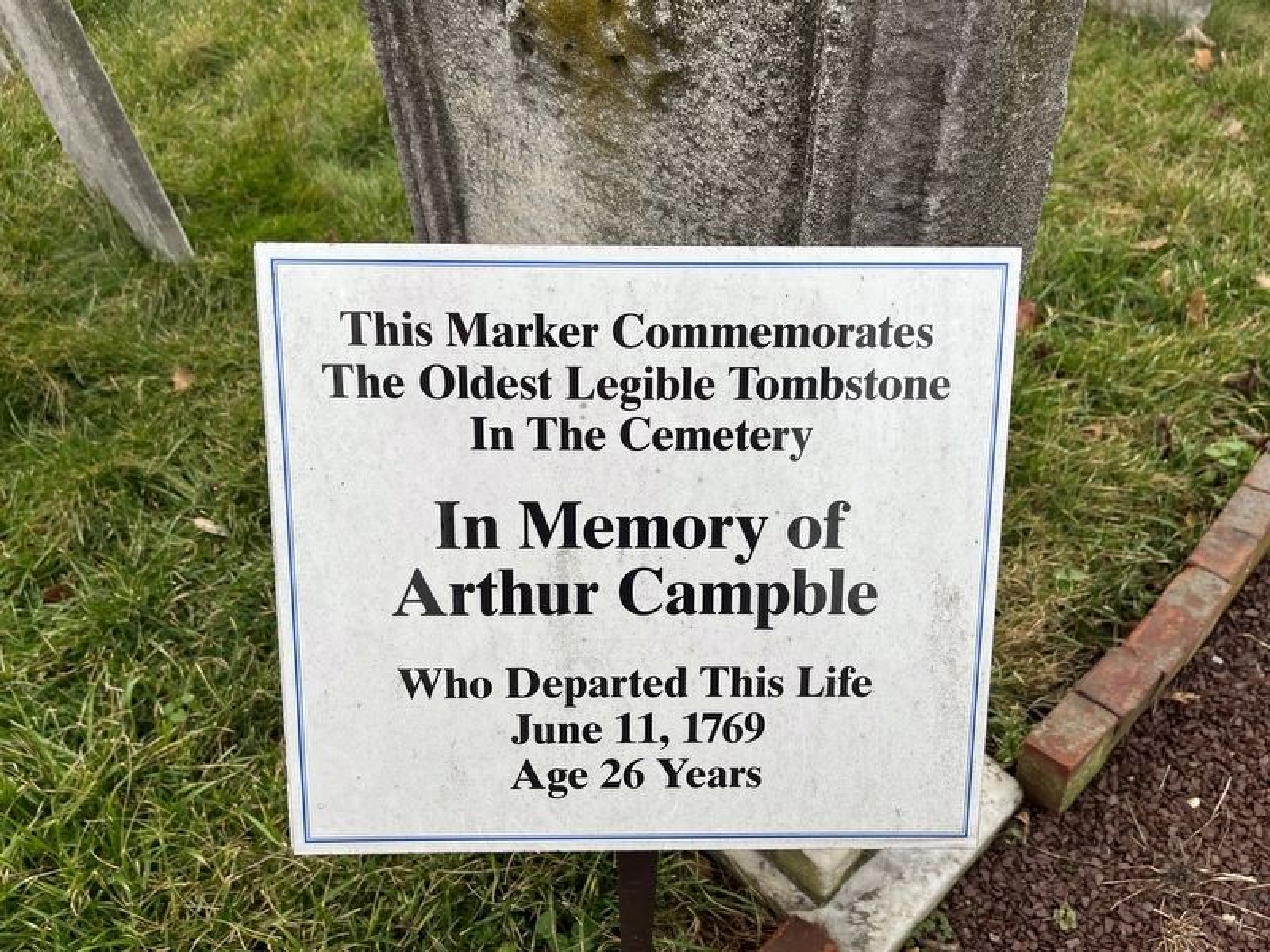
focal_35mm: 26
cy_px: 476
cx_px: 635
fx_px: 954
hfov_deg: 67.3
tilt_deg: -44.7
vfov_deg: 53.1
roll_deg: +5.1
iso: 40
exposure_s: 1/122
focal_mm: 5.1
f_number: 1.6
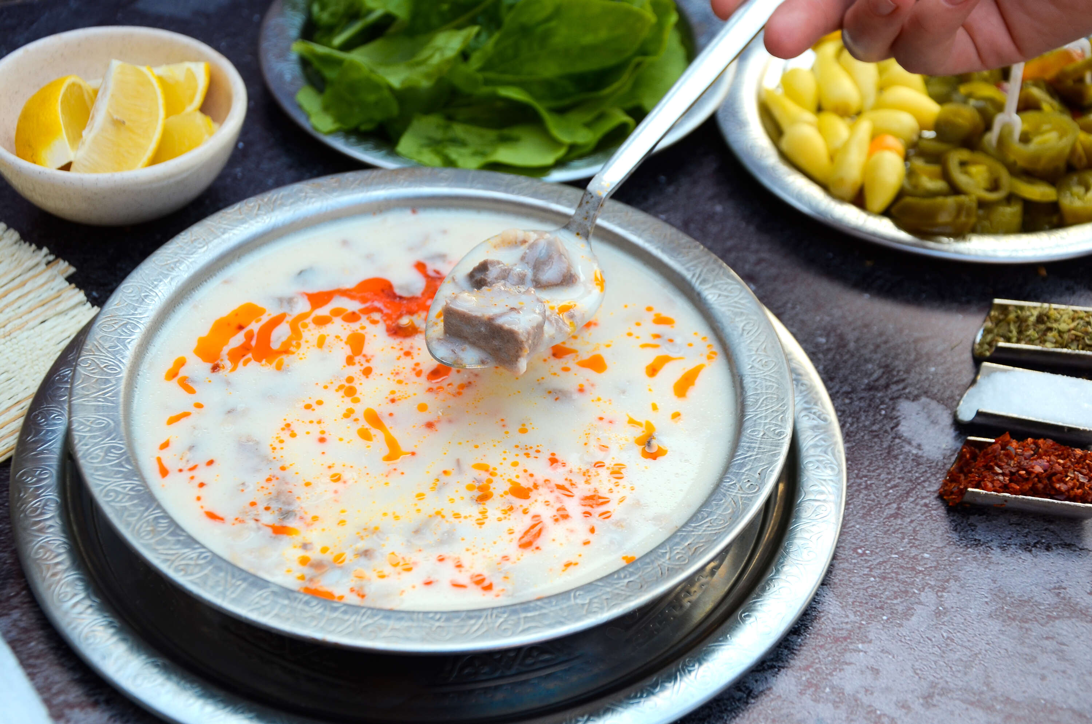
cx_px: 546
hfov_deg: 29.9
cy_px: 362
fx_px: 2043
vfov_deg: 20.1
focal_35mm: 68
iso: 200
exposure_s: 1/125
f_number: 4.8
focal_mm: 45
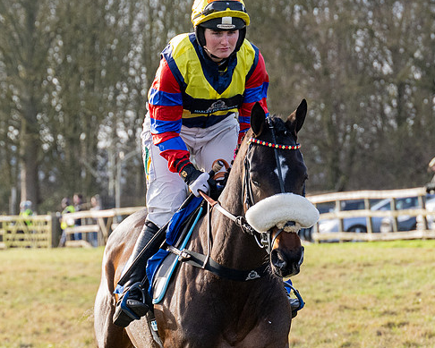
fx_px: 3683
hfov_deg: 6.8
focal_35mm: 286
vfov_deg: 5.4
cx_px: 344
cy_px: 180
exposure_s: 1/1250
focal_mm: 98
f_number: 5
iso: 800
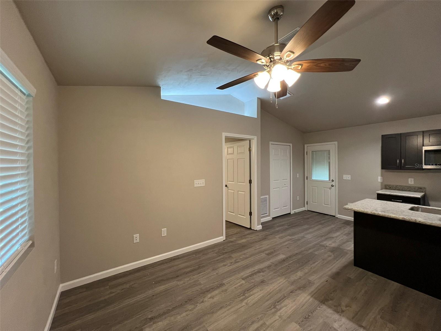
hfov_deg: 106.2
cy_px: 166
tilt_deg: -0.7
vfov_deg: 89.9
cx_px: 220
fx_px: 166
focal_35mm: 13
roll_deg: -0.3
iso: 200
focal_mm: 1.57
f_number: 1.8
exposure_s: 1/60
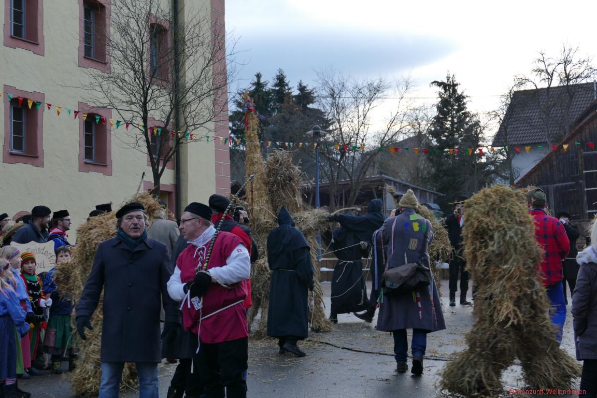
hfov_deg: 31.9
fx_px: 1045
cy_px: 199
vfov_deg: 21.6
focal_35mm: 63
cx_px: 298
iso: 125
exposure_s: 1/80
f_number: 3.6
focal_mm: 22.94
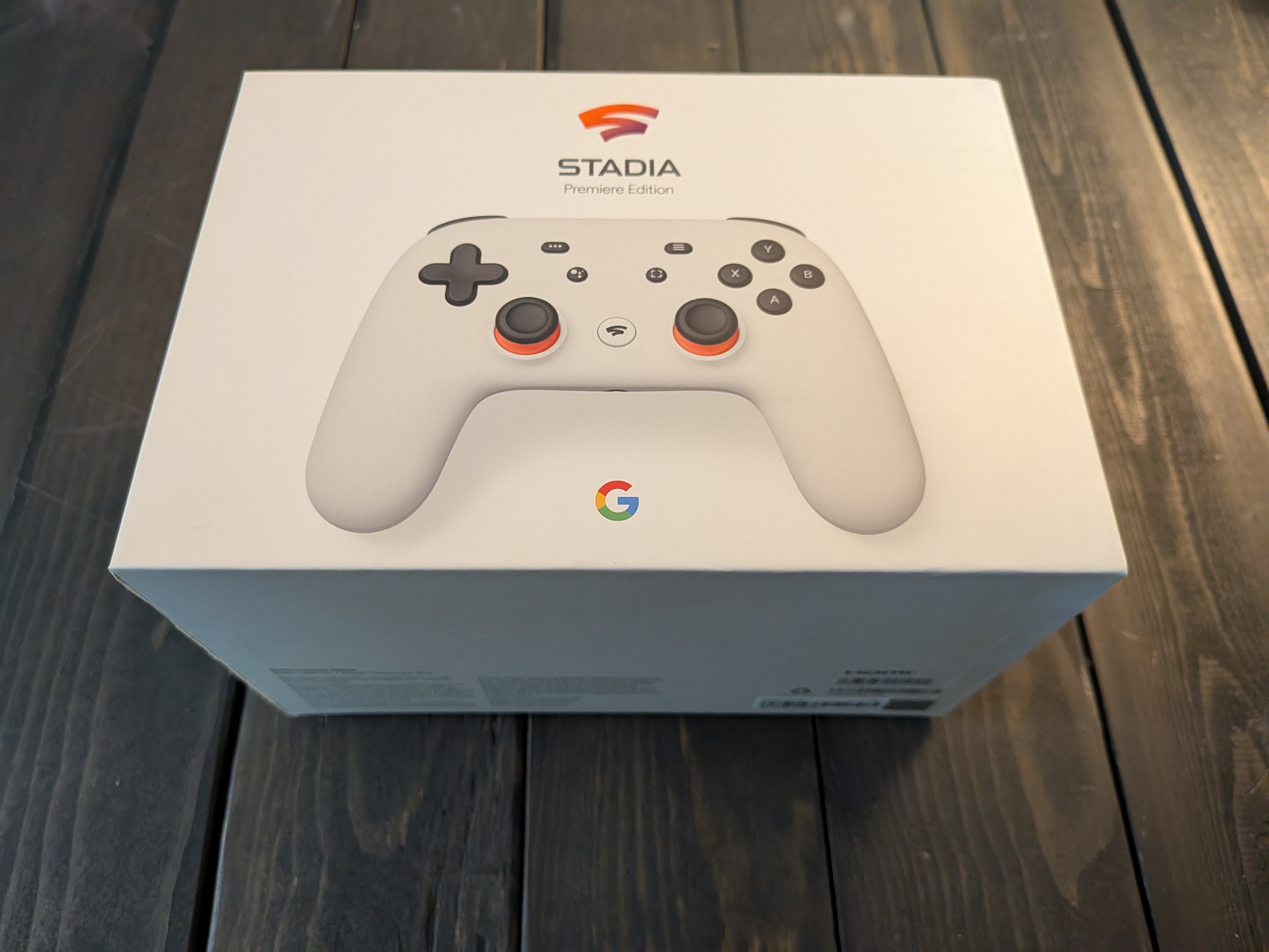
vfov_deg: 56.8
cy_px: 476
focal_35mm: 24
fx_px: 880
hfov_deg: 71.6
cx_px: 634
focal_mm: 4.53
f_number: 1.7
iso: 809
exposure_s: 1/60
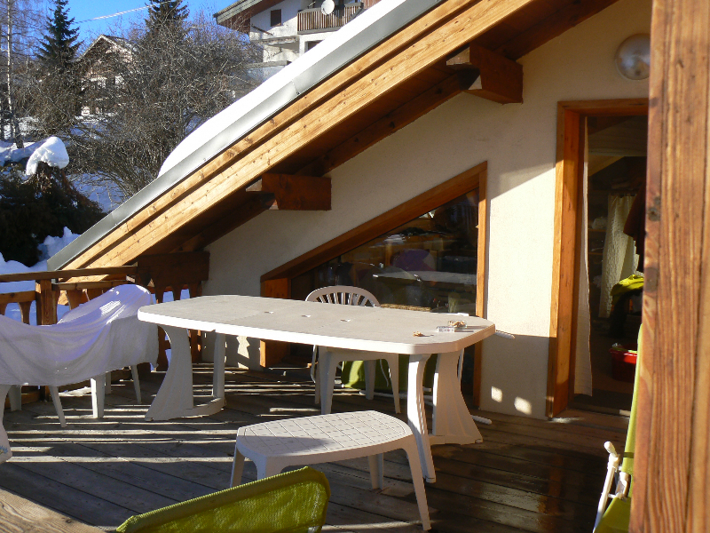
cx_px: 355
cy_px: 266
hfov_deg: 51.4
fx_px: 738
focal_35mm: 36
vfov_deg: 39.7
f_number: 5.6
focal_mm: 6
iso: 80
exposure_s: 1/320
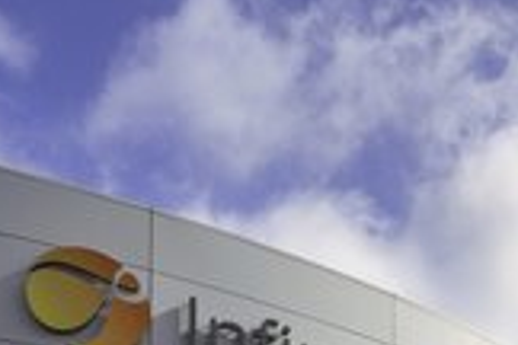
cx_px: 579
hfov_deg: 34.0
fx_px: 719
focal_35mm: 50
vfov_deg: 20.1
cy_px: 609
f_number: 11
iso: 100
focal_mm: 14
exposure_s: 1/200
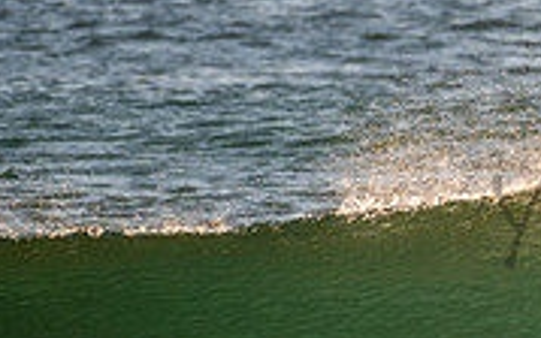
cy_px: 195
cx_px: 804
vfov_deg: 0.8
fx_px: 25574
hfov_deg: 1.2
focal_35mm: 1734
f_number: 6.3
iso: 64
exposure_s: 1/400
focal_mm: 500
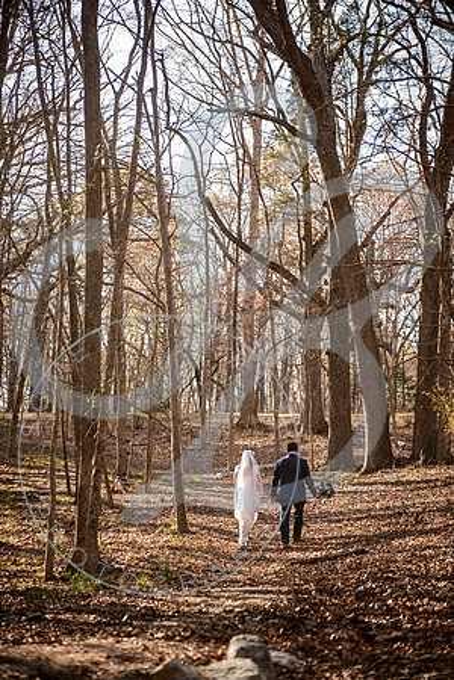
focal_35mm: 70
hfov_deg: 19.5
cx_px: 227
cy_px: 340
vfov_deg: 28.8
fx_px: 1324
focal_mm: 70
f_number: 2.8
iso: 100
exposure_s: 1/125
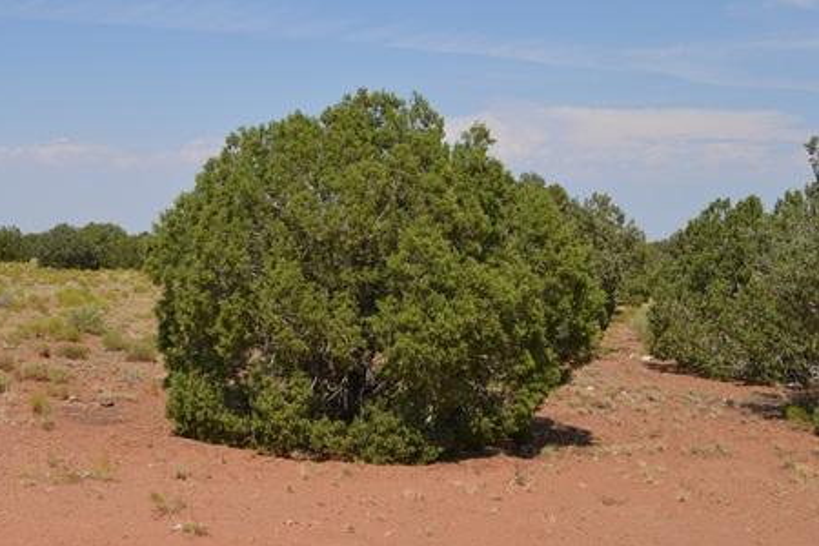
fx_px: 1092
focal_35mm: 48
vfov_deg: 28.0
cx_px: 275
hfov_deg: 40.6
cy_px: 217
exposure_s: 1/320
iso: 100
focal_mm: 24
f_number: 9
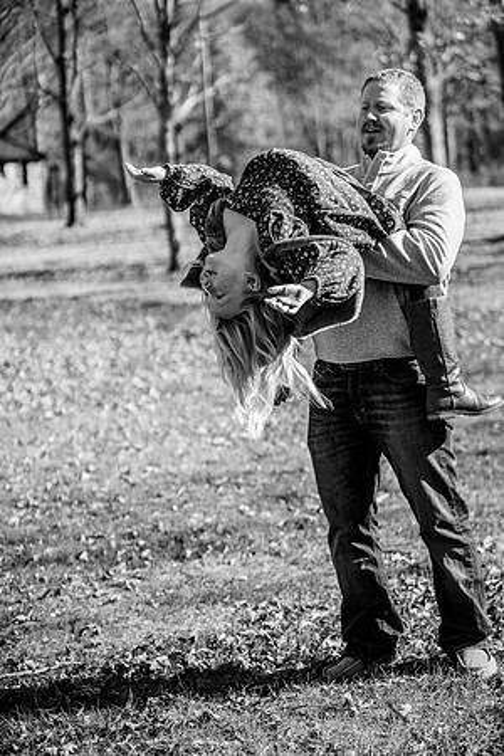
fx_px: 1785
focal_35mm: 85
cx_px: 252
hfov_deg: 16.1
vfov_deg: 23.9
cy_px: 378
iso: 320
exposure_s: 1/6400
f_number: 3.2
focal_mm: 85
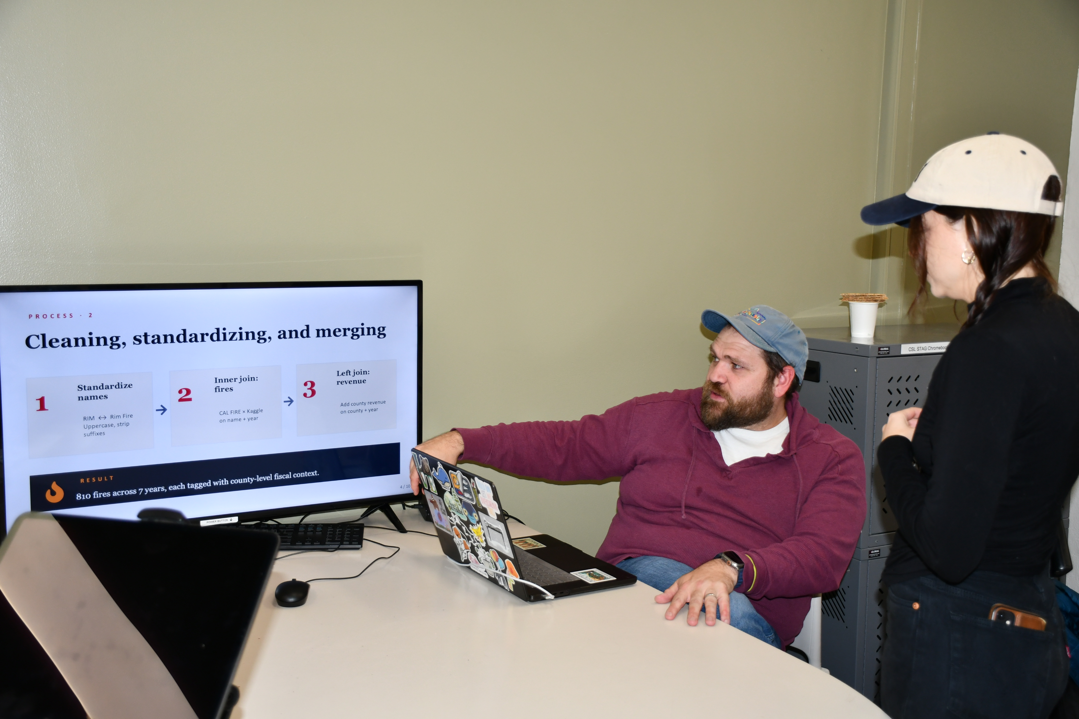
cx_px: 540
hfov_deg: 49.6
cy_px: 360
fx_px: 1169
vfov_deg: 34.2
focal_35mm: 39
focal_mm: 26
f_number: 3.8
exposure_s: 1/125
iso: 400
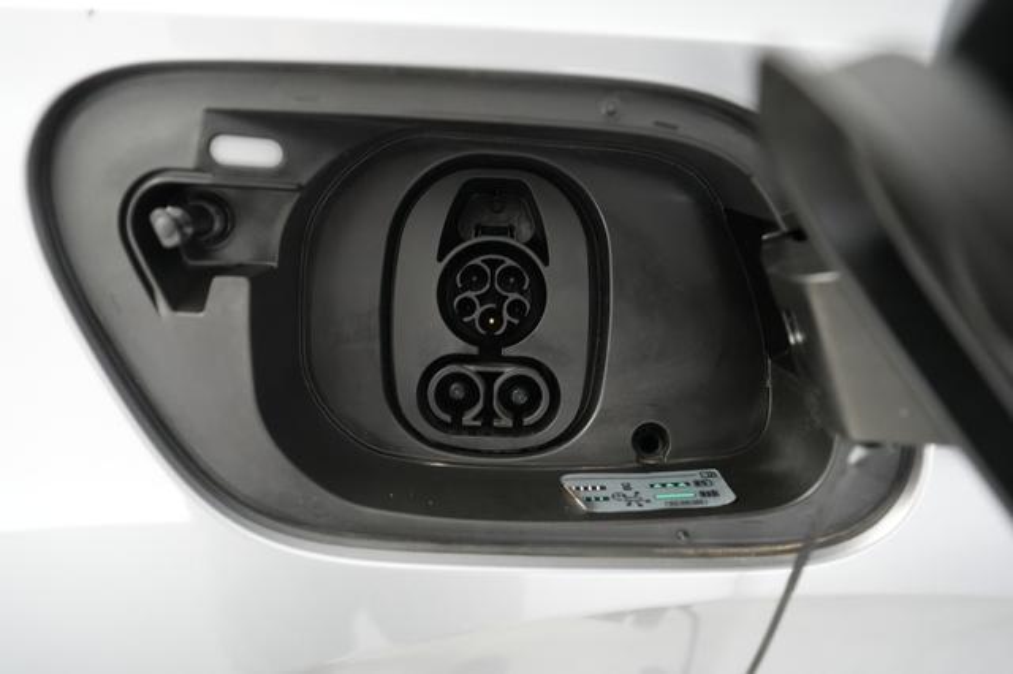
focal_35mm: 25
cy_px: 337
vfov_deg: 51.2
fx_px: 703
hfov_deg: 71.5
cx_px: 506
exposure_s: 1/60
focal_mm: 25
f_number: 2.8
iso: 5000
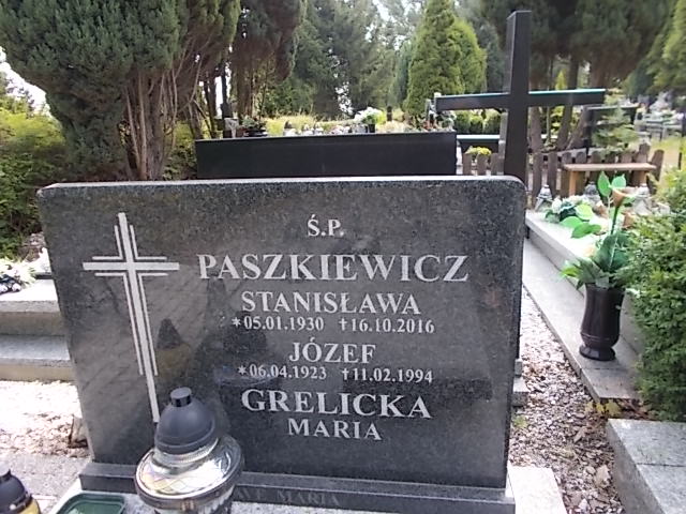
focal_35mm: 26
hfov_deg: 67.3
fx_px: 515
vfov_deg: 53.1
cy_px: 257
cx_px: 343
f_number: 3.2
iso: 80
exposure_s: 1/100
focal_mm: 4.6
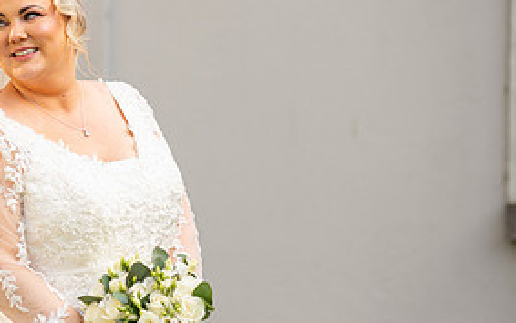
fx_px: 4557
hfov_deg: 6.5
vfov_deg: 4.1
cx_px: 22
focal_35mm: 324
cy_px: 158
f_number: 3.5
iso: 160
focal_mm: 155
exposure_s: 1/320
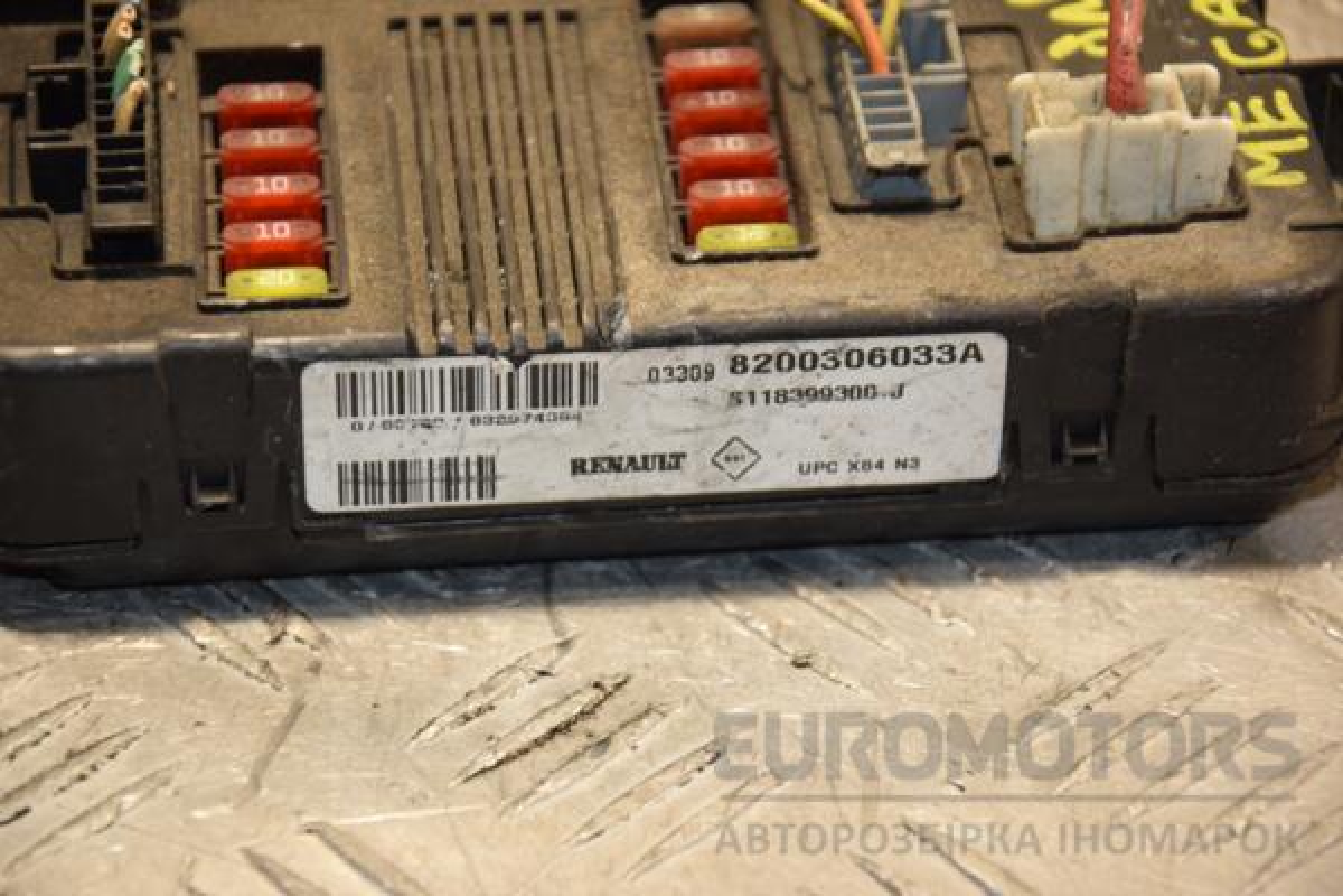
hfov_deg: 13.0
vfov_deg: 8.7
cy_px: 448
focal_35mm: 158
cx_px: 672
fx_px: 5875
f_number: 5.6
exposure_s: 1/160
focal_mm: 105
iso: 800
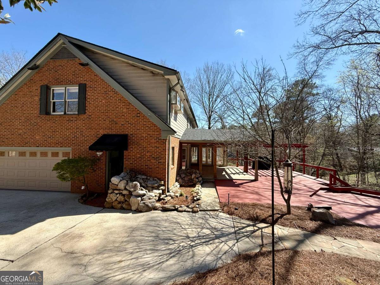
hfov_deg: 102.1
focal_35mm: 14
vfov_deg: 85.7
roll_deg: -0.7
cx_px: 190
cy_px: 142
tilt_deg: +1.4
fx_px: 154
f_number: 2.2
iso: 50
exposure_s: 1/955
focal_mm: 2.22
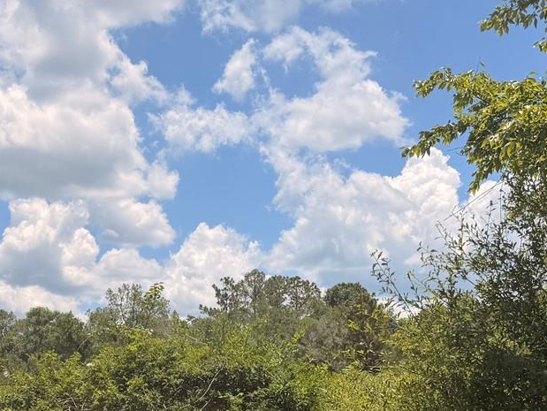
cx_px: 149
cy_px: 346
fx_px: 980
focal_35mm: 62
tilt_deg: +6.1
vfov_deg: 23.2
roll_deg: +0.6
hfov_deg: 30.7
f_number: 1.78
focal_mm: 6.76
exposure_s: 1/8130
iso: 80
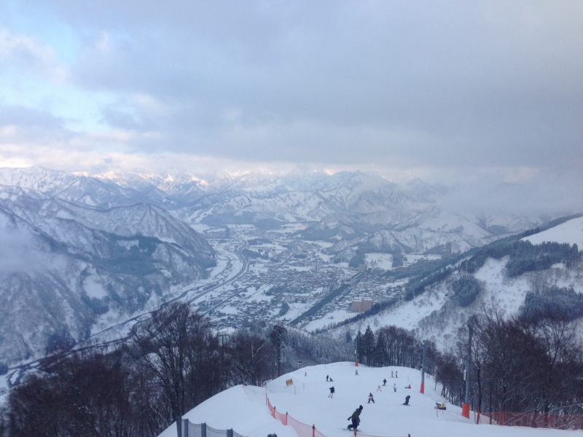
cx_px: 292
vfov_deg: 42.9
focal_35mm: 33
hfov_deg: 55.4
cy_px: 218
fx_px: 556
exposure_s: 1/427
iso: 50
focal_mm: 4.13
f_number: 2.4
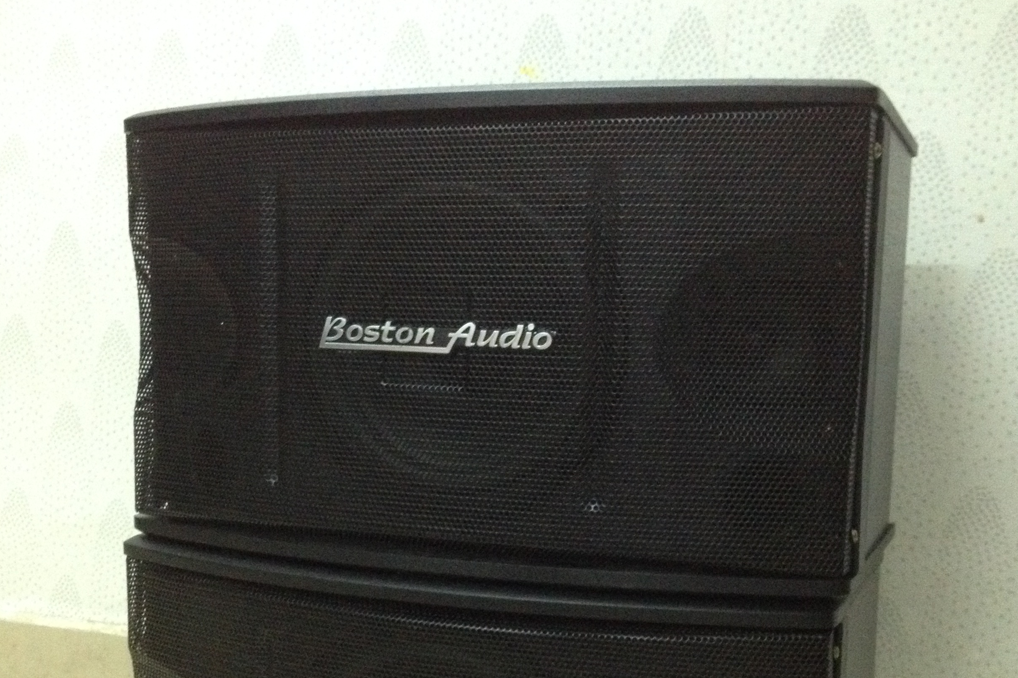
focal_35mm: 49
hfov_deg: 40.3
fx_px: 1386
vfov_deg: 27.3
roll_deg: -1.7
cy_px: 475
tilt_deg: -12.6
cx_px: 508
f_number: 2.4
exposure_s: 1/20
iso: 400
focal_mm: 4.28
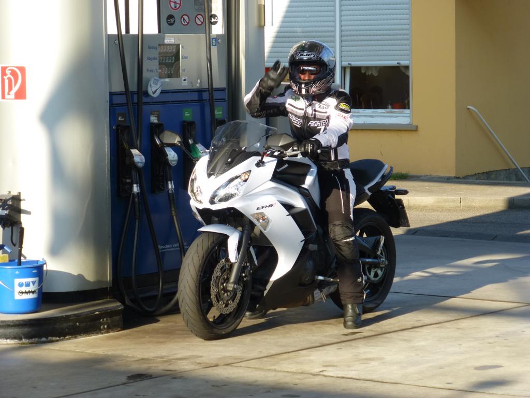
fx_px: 2098
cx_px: 265
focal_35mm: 137
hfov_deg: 14.4
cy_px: 199
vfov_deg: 10.8
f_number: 5.4
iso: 100
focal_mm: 24.4
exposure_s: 1/160
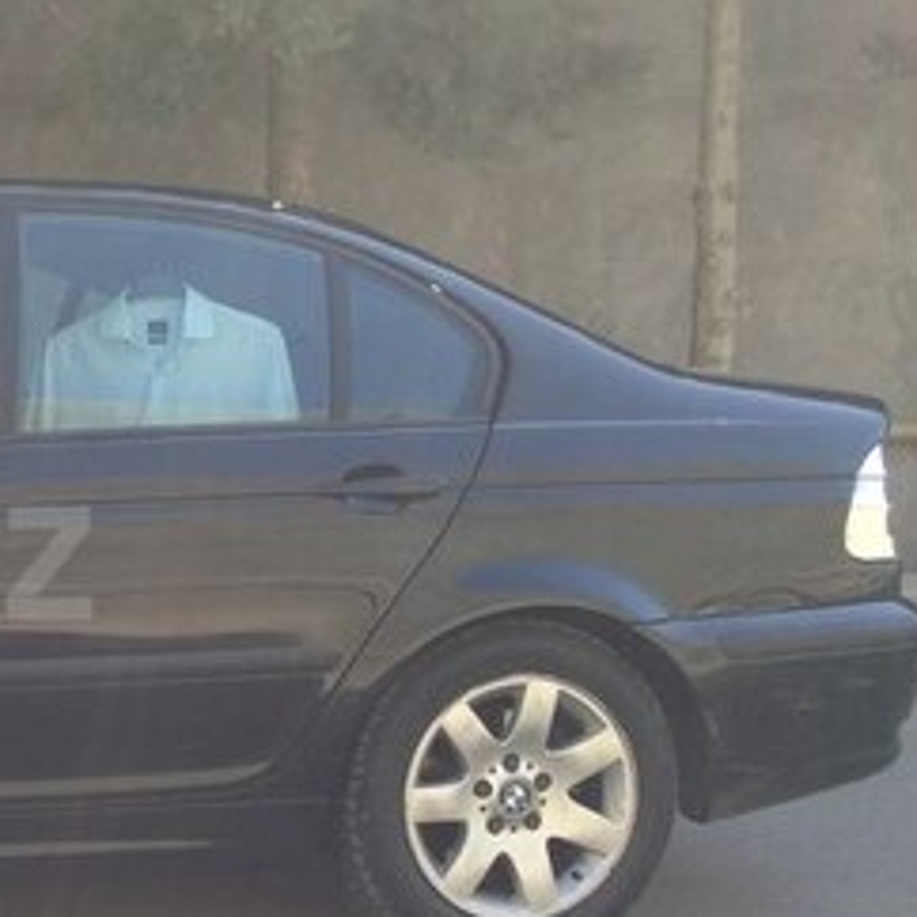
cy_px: 563
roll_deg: +1.3
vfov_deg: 24.6
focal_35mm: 70
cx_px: -296
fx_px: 2098
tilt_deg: -3.3
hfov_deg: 22.0
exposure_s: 1/406
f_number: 2.2
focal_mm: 4.15
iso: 32
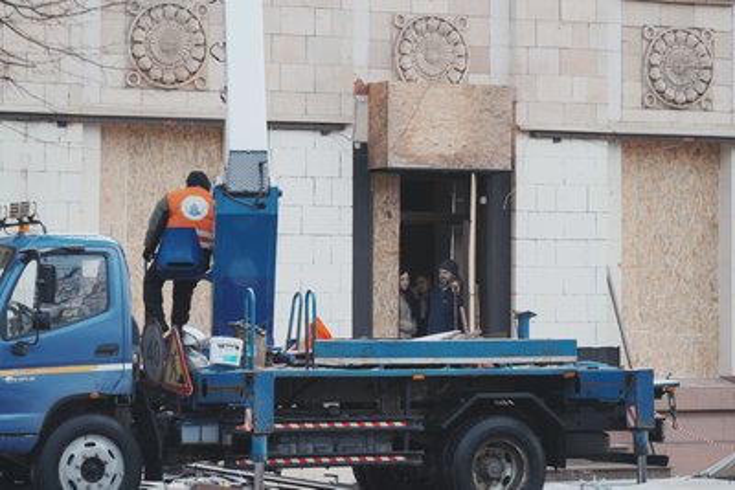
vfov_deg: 10.9
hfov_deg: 16.3
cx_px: 368
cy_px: 245
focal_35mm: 126
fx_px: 2573
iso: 200
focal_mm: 126
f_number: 5.6
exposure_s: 1/400
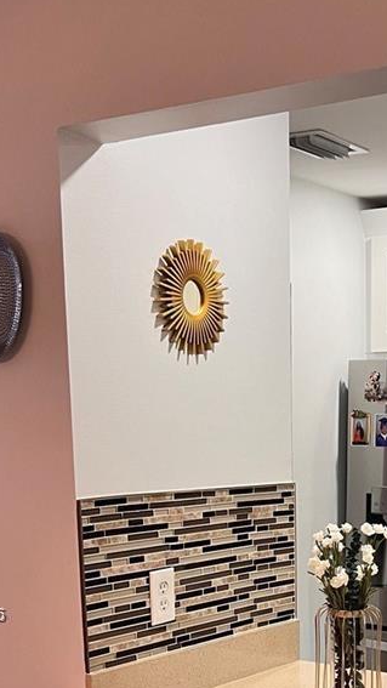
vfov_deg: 33.1
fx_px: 1094
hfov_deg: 19.8
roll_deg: +0.4
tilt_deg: -10.1
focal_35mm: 60
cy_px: 616
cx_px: 326
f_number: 1.5
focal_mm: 5.7
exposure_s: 1/60
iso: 125
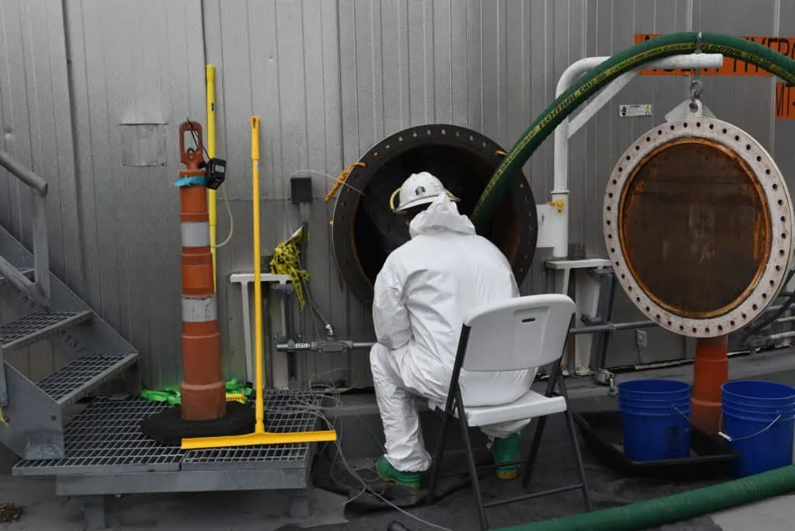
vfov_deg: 28.1
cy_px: 266
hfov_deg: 41.1
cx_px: 398
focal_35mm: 48
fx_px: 1061
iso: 250
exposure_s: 1/250
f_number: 8
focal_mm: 48
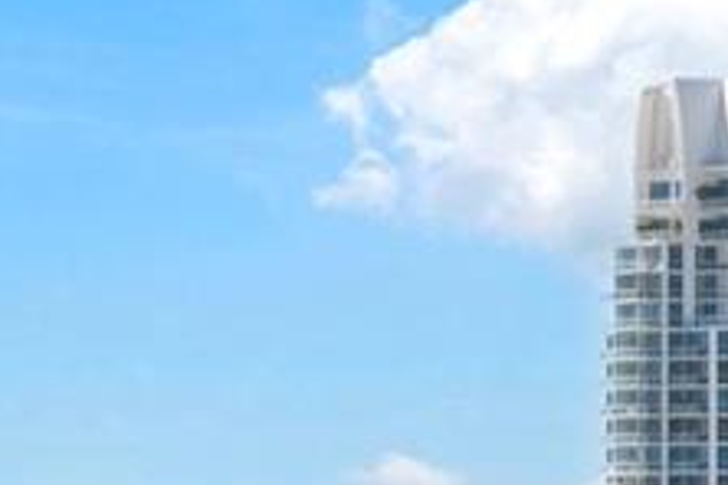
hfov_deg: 4.1
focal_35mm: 505
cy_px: 636
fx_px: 10211
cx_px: 180
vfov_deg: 2.7
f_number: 8
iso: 100
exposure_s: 1/400
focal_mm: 70
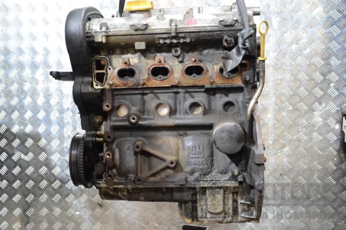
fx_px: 432
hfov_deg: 43.6
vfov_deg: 29.9
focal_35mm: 45
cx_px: 173
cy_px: 115
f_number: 4.5
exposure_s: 1/25
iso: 3200
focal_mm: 30
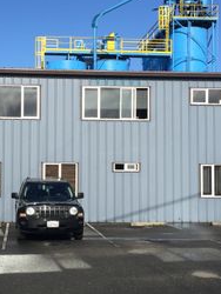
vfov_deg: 33.2
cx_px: 62
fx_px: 493
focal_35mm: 58
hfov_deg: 25.1
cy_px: 168
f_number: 2.2
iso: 32
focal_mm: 4.15
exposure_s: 1/1980
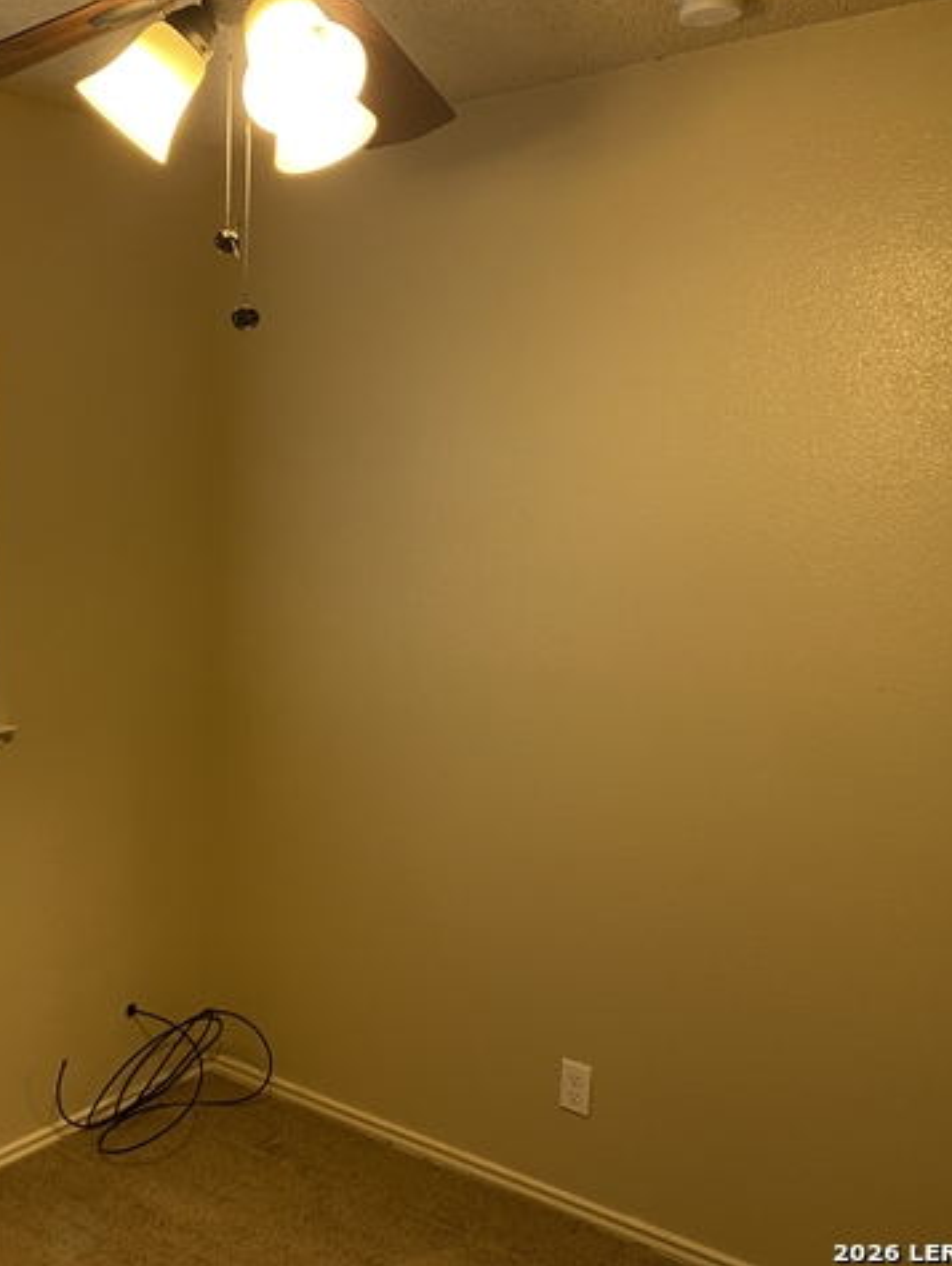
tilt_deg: -5.5
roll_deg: -0.4
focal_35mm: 35
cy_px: 629
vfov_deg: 52.6
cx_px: 192
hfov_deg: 39.2
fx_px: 1282
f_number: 1.8
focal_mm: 4.25
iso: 100
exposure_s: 1/60
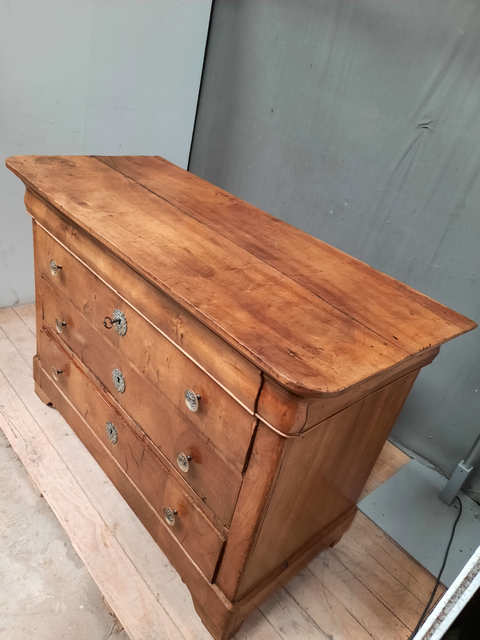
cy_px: 320
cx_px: 240
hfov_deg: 54.9
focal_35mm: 25
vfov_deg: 69.4
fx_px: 462
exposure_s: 1/50
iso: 400
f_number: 2
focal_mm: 4.6
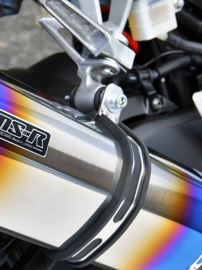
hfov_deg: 11.9
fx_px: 958
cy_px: 162
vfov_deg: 16.0
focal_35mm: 123
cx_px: 12
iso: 640
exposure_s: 1/250
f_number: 14
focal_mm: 70
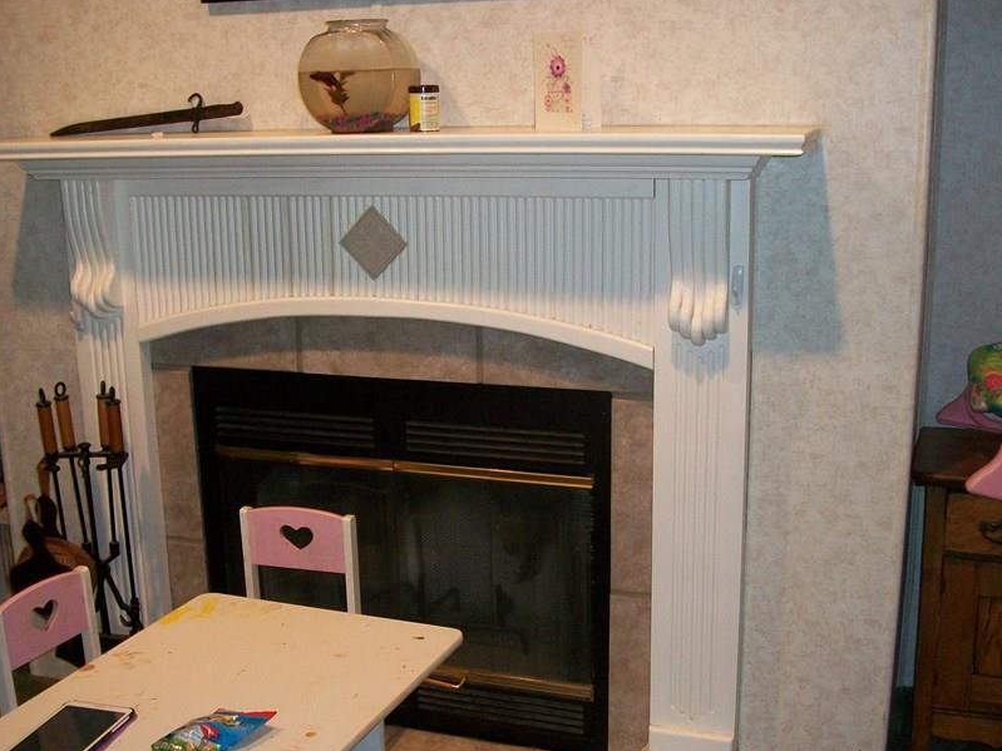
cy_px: 463
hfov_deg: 45.8
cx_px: 470
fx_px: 1187
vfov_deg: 35.0
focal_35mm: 41
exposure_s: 1/30
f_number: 2.9
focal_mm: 5.7
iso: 160
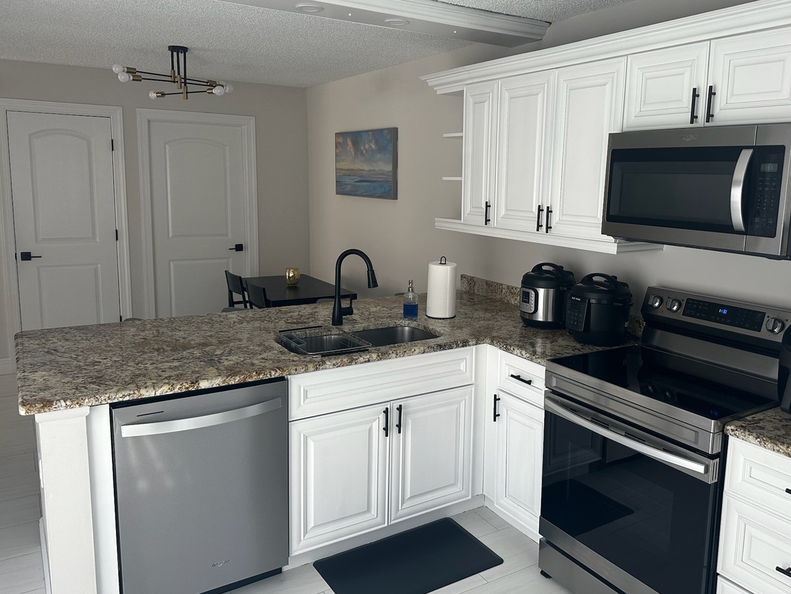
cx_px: 446
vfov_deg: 49.7
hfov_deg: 63.2
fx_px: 640
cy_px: 271
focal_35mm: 28
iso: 125
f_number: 1.78
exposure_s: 1/121
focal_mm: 6.86
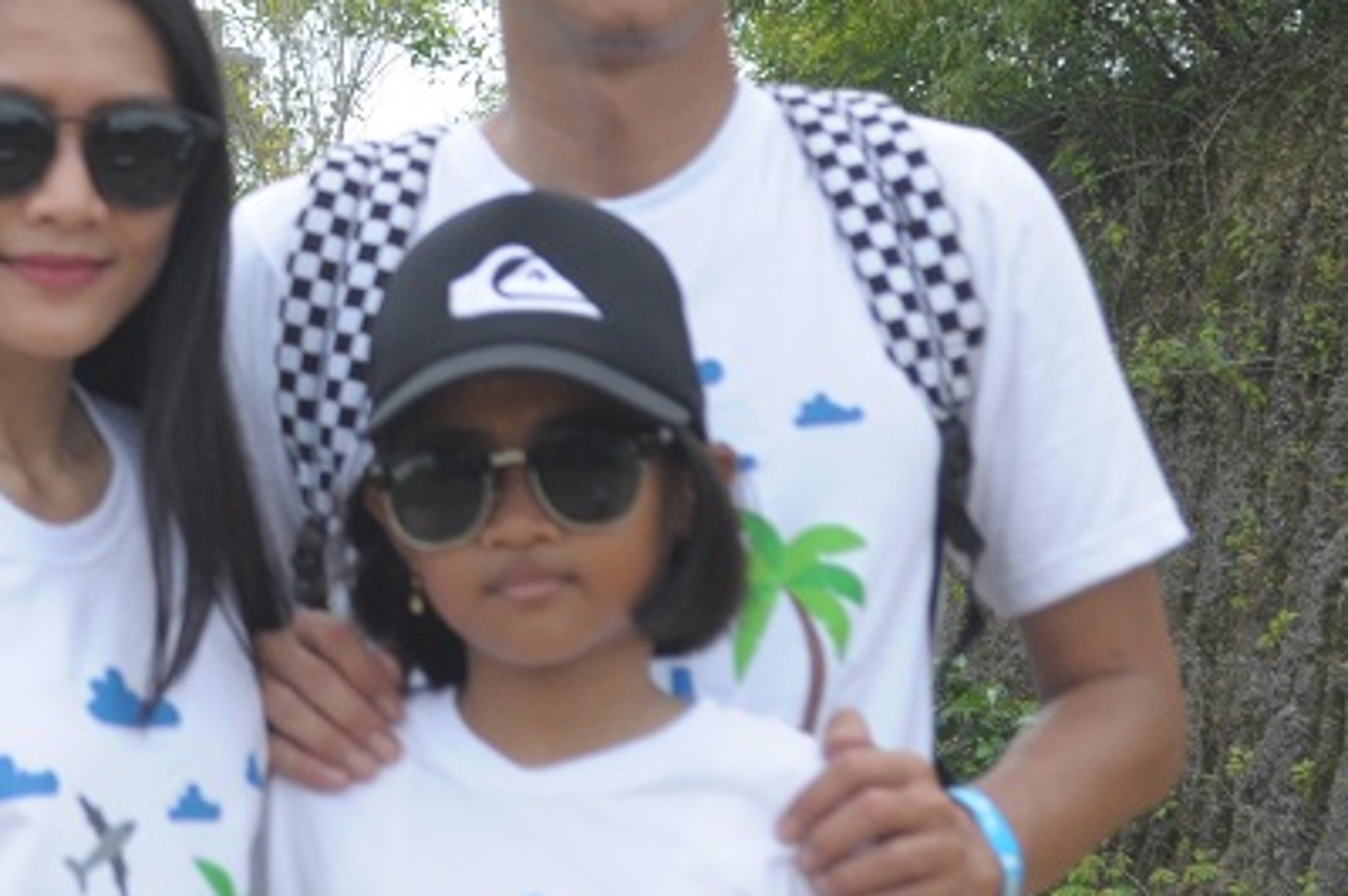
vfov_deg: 10.0
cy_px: -155
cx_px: 13
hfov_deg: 15.0
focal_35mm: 135
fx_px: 5051
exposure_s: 1/1000
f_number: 5.6
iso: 500
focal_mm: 36
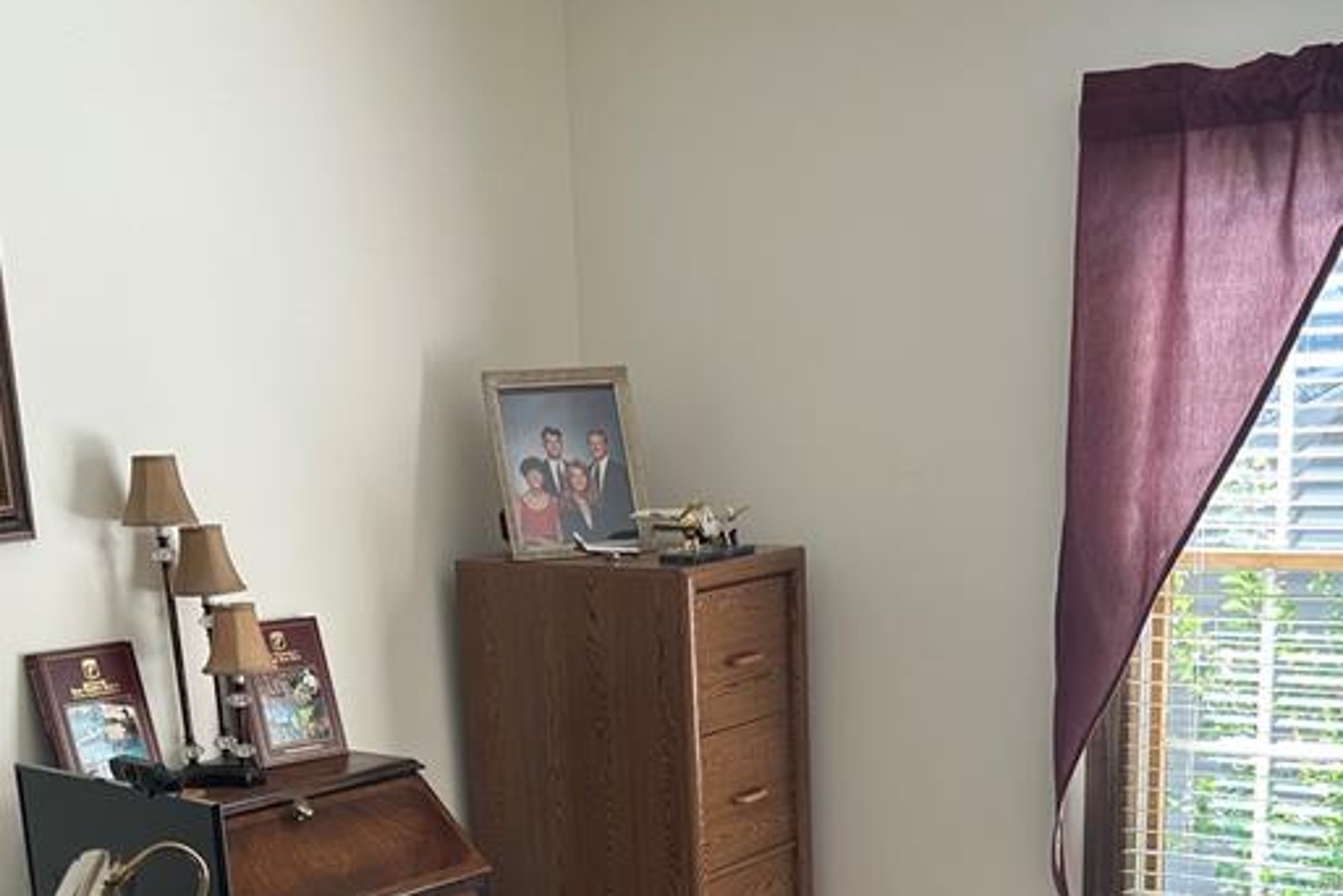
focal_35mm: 54
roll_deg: +2.1
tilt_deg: -15.8
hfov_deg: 36.9
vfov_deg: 23.7
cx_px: 712
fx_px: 2014
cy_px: 948
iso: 32
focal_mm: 5.7
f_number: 1.5
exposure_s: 1/138
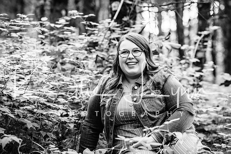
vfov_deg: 16.1
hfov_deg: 23.9
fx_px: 546
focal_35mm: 85
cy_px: 77
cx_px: 116
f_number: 2.8
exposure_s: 1/250
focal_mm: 85
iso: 640
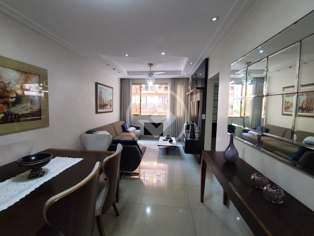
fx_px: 145
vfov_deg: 78.2
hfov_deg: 94.5
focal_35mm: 16
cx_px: 157
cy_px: 118
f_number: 2.2
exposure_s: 1/60
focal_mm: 1.65
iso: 125
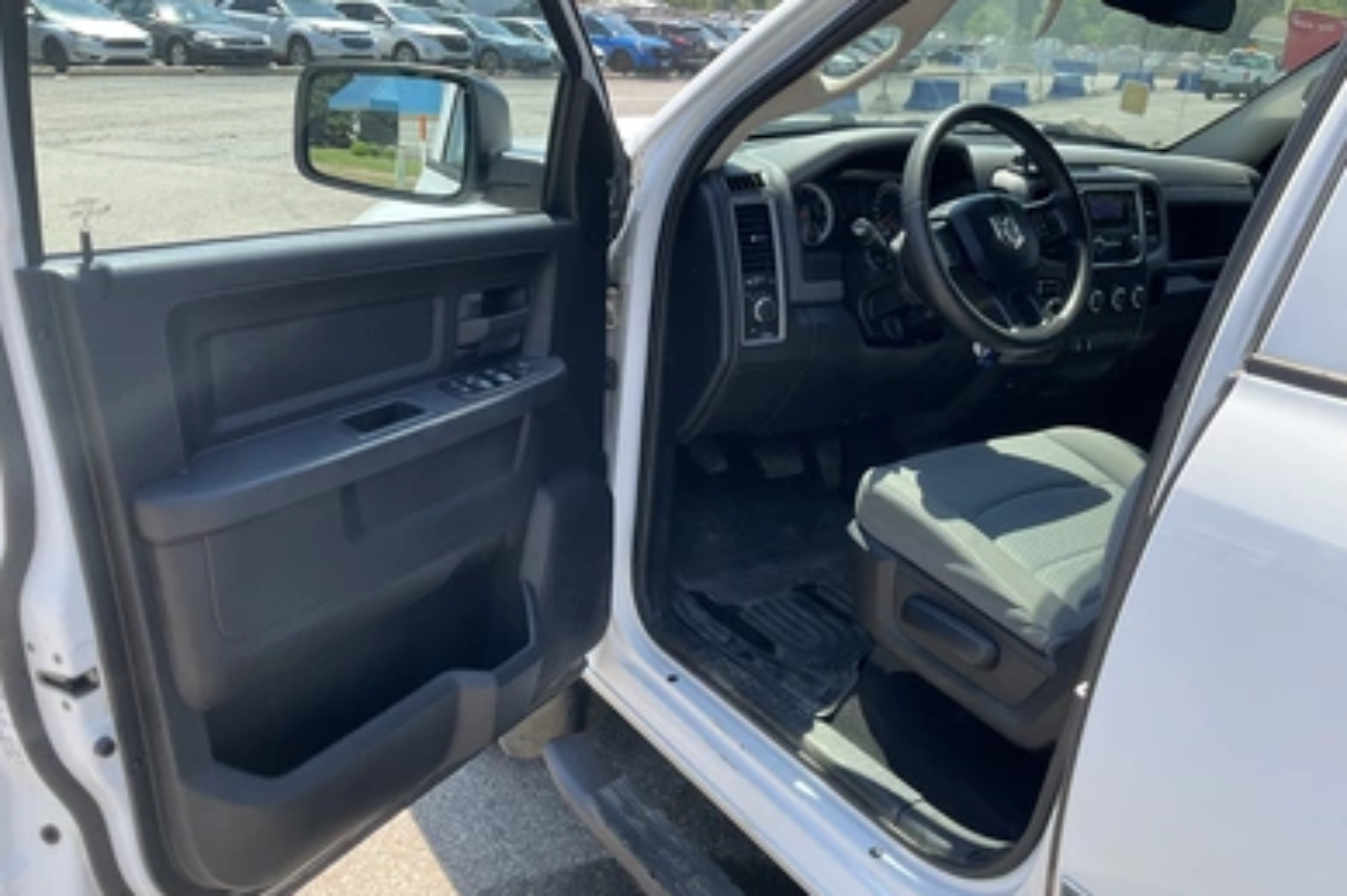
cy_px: 432
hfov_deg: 60.3
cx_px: 675
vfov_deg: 42.3
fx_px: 1159
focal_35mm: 31
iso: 25
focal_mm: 3
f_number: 1.8
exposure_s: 1/389
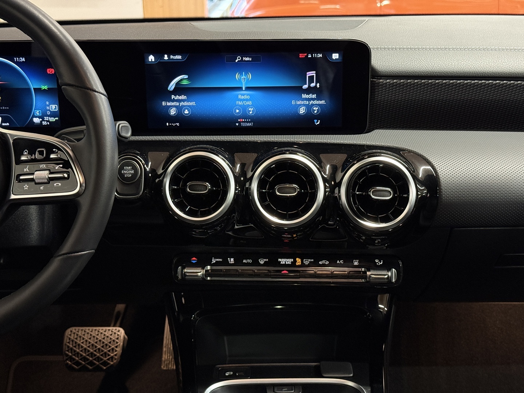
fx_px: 727
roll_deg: +1.0
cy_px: 196
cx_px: 262
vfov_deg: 30.3
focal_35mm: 48
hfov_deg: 39.7
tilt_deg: -17.2
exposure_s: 1/33
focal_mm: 6.76
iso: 320
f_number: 1.78
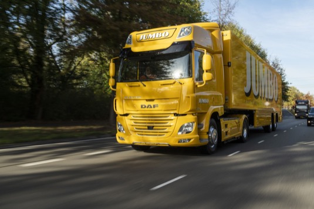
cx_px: 157
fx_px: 305
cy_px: 104
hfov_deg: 54.5
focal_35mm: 35
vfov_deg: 37.8
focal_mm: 35
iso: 125
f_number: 14
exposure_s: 1/60
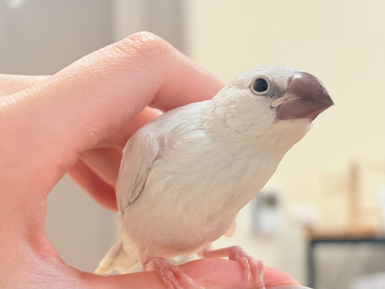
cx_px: 192
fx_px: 578
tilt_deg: +4.3
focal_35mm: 52
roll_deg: +1.2
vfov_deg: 28.0
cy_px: 144
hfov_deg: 36.8
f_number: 1.6
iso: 50
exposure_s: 1/112
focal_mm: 5.96
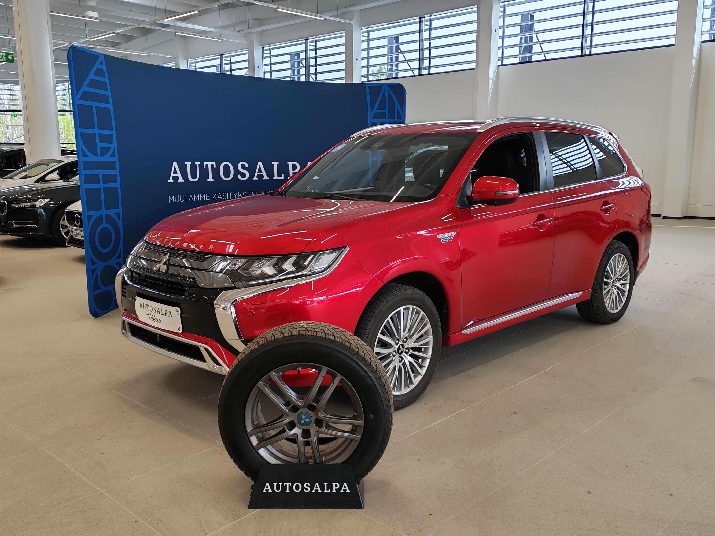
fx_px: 682
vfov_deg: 42.9
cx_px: 358
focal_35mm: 33
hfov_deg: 55.4
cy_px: 268
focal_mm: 6.12
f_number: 1.9
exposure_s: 1/100
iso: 80
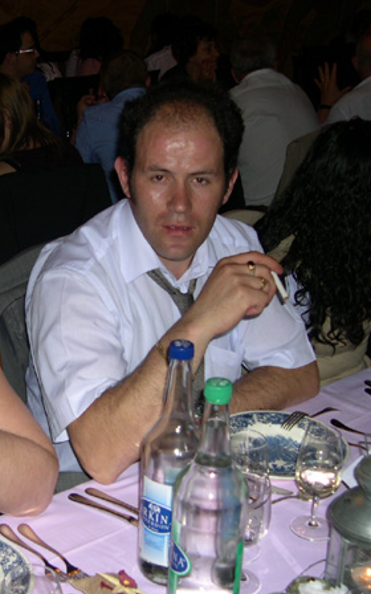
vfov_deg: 37.5
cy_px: 297
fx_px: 874
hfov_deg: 23.4
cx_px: 41
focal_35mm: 54
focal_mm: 8
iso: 100
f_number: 2.8
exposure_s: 1/60
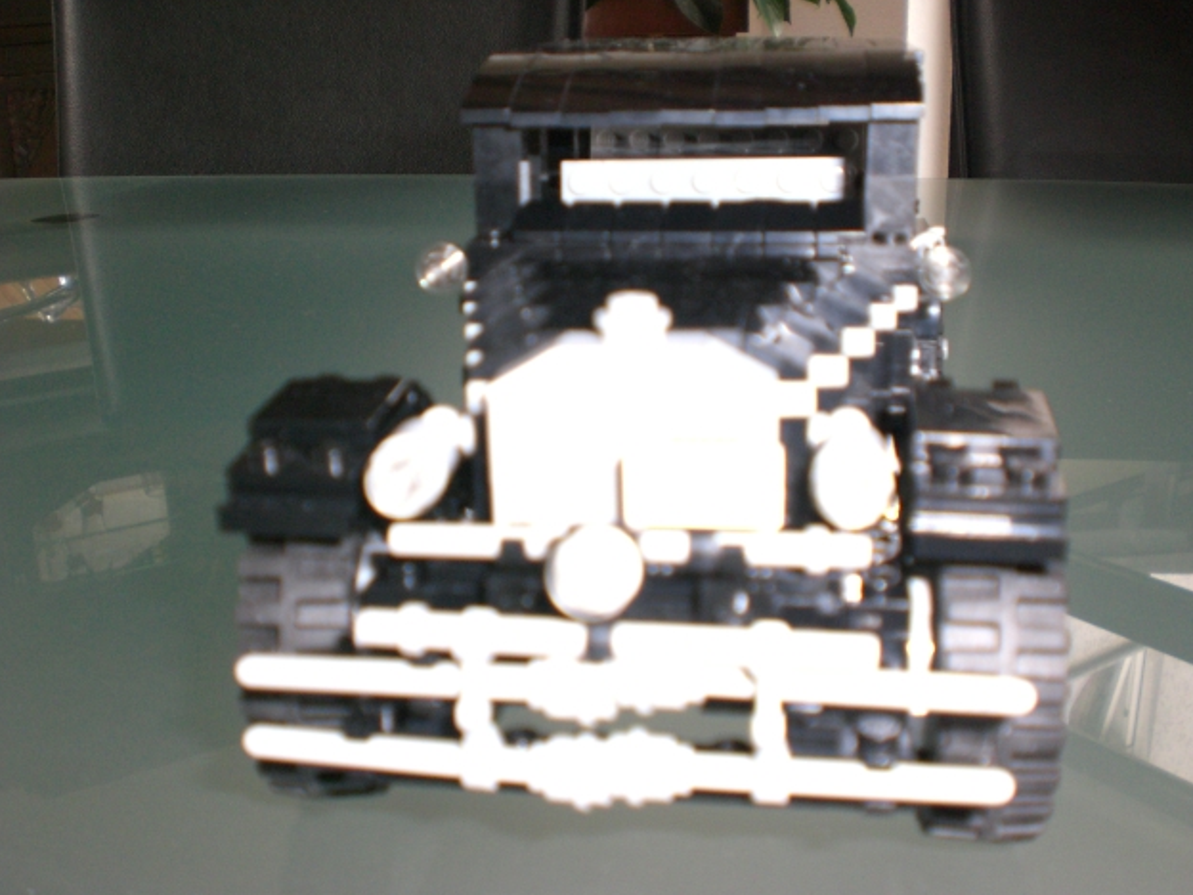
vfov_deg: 36.8
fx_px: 1344
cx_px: 608
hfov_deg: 47.9
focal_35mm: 39
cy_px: 442
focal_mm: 6.3
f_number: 3.1
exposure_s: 1/60
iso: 200
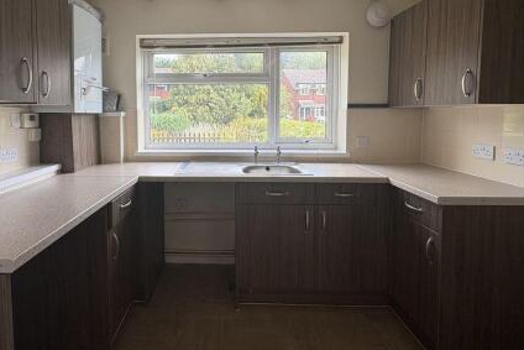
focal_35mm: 20
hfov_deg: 83.3
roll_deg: +0.6
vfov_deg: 61.1
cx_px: 219
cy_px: 129
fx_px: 291
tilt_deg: -2.9
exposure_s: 1/116
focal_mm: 2.22
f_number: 2.2
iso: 40
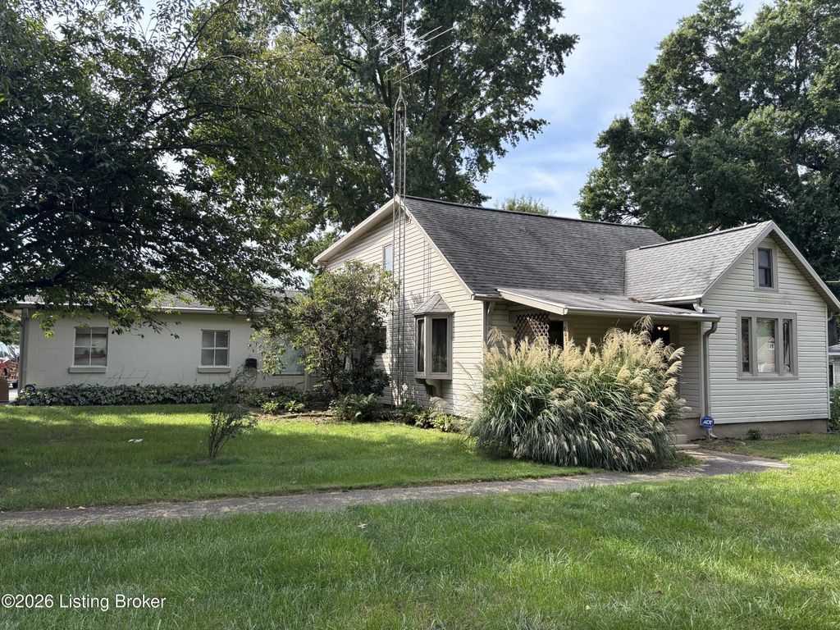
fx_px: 631
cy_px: 315
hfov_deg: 67.3
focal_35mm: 26
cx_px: 420
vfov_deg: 53.1
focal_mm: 5.96
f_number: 1.6
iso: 50
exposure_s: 1/935
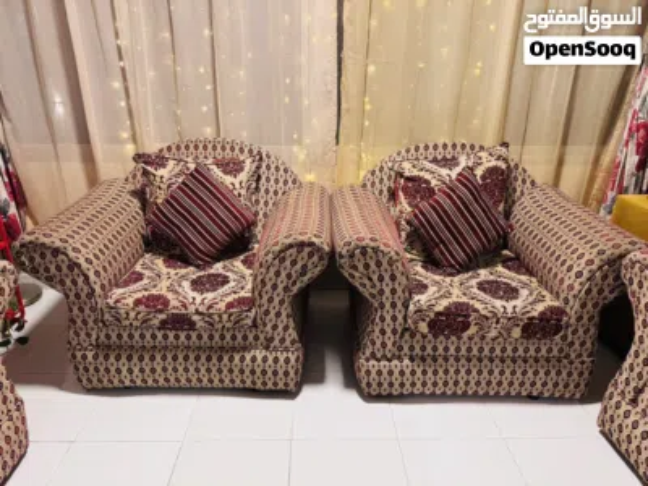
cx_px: 324
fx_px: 449
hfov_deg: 71.6
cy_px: 243
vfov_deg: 56.8
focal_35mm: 24
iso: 500
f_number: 1.78
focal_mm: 6.76
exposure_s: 1/60
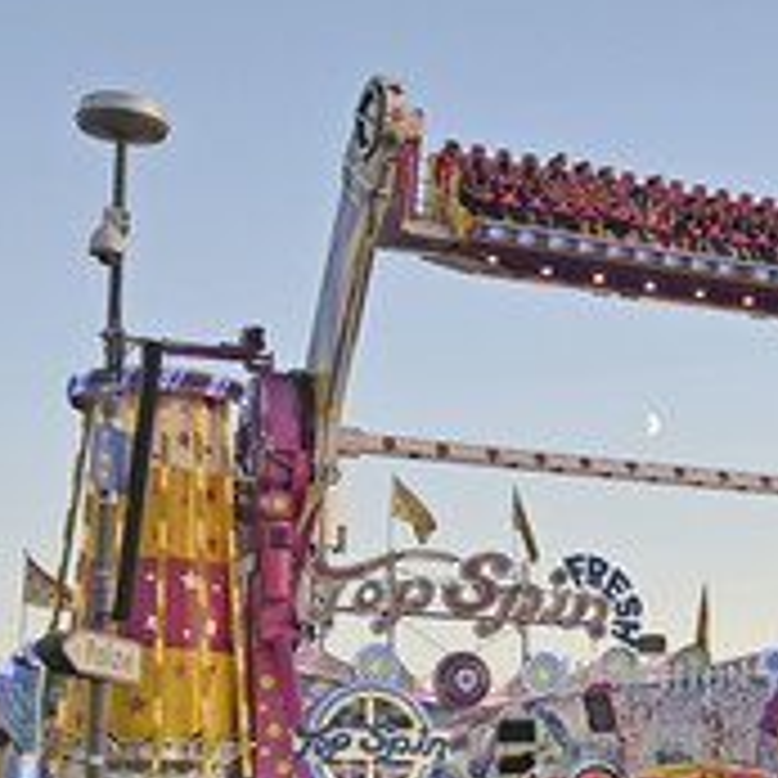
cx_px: 971
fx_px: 2187
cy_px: 562
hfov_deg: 18.9
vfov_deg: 20.1
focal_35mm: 86
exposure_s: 1/250
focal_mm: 26
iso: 320
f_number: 4.2
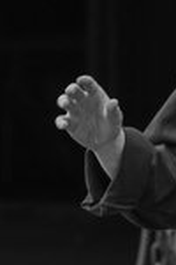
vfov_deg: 3.7
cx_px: 257
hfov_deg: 2.4
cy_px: 152
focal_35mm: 564
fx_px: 4136
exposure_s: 1/250
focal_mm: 75
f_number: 4
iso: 250
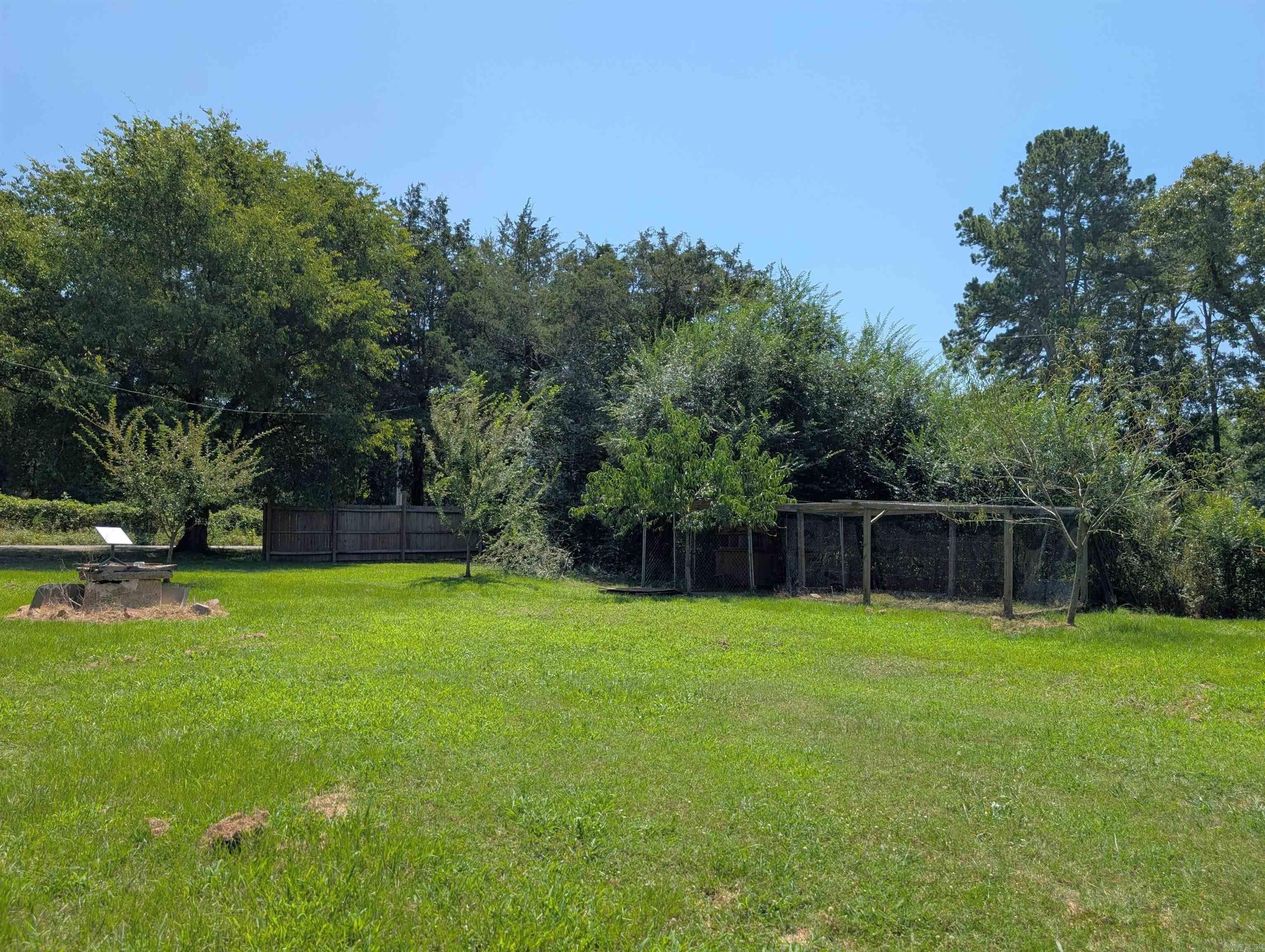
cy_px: 476
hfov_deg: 71.5
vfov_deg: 56.9
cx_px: 632
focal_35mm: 24
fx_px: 878
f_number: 1.68
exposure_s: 1/1031
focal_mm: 6.9
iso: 23
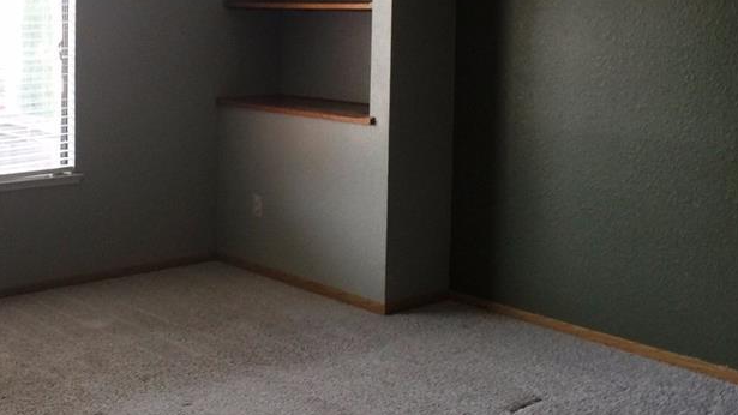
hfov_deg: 27.2
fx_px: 1507
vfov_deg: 15.6
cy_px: 67
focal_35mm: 77
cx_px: 186
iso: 32
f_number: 2.2
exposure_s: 1/30
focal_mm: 4.15
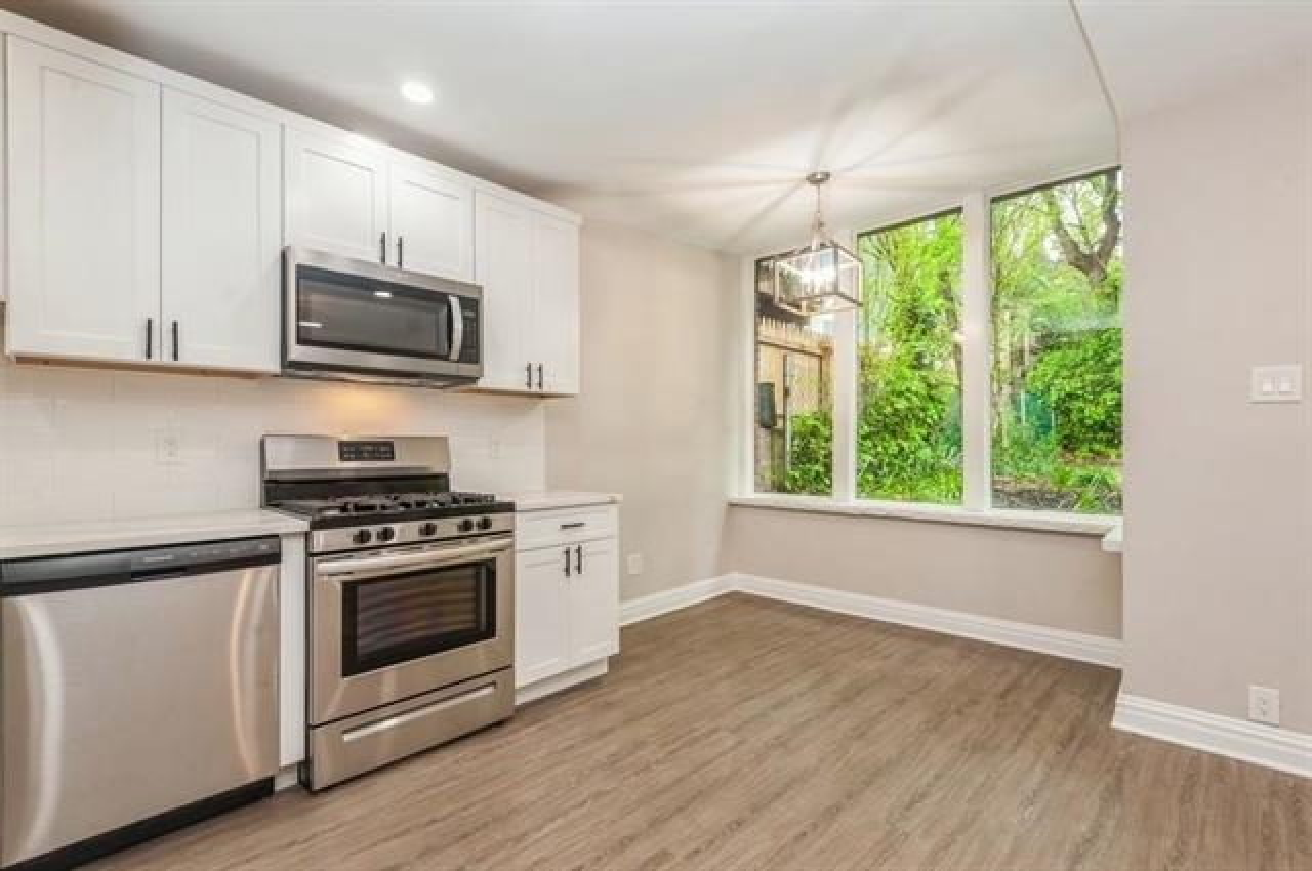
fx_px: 582
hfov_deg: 96.8
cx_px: 656
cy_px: 436
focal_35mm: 16
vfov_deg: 73.6
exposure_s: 1/8
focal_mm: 16
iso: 200
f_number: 8
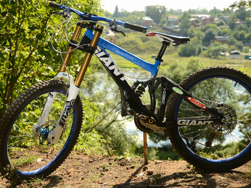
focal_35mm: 43
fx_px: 312
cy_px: 93
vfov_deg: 33.6
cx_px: 126
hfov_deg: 43.9
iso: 100
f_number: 2.8
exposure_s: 1/500
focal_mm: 26
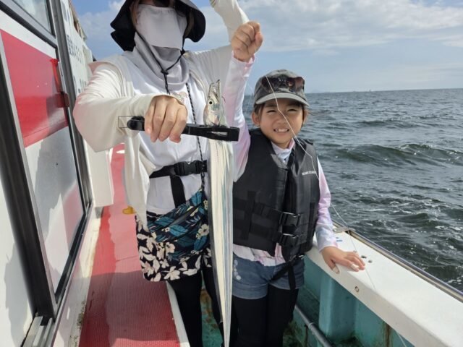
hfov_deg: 73.9
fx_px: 308
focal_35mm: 23
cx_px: 232
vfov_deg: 58.9
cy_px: 174
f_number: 1.8
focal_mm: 5.4
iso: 80
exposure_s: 1/7595
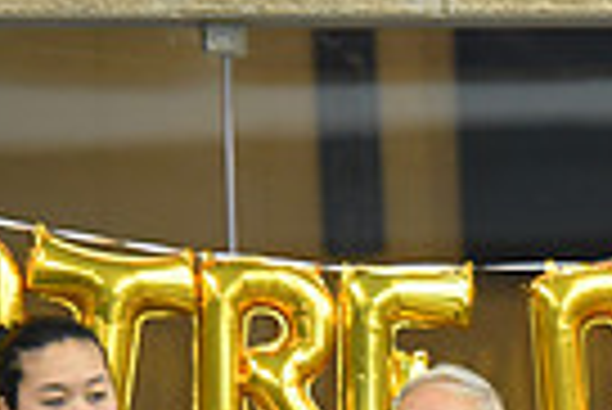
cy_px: 858
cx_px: 968
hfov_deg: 3.1
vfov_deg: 2.1
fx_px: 11266
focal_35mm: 662
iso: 3200
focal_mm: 155
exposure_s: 1/500
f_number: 2.8
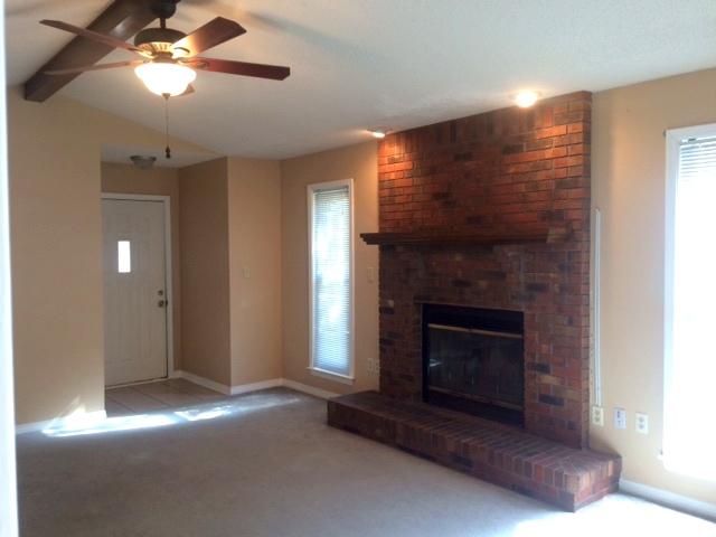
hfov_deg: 61.7
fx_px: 600
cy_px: 268
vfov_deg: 48.2
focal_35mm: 29
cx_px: 358
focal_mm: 4.15
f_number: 2.2
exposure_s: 1/30
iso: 64
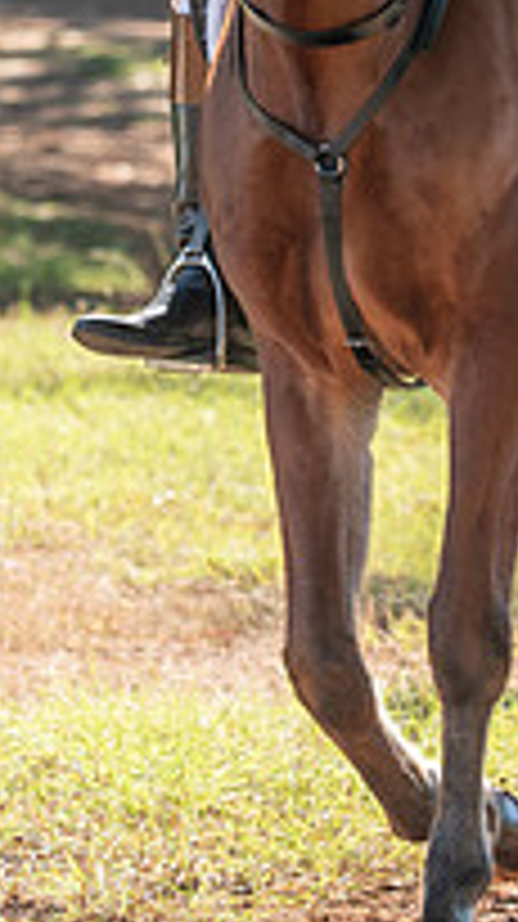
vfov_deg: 6.6
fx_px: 8026
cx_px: 455
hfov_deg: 3.7
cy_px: -18
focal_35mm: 328
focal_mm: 95
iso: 280
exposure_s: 1/320
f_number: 4
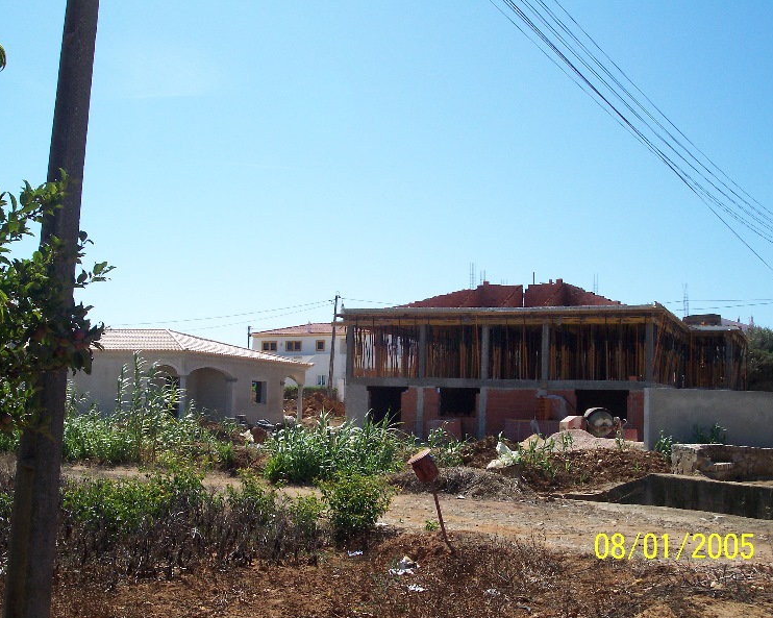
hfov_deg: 45.8
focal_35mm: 40
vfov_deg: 37.3
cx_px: 380
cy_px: 312
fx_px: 915
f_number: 4.8
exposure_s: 1/700
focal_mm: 8
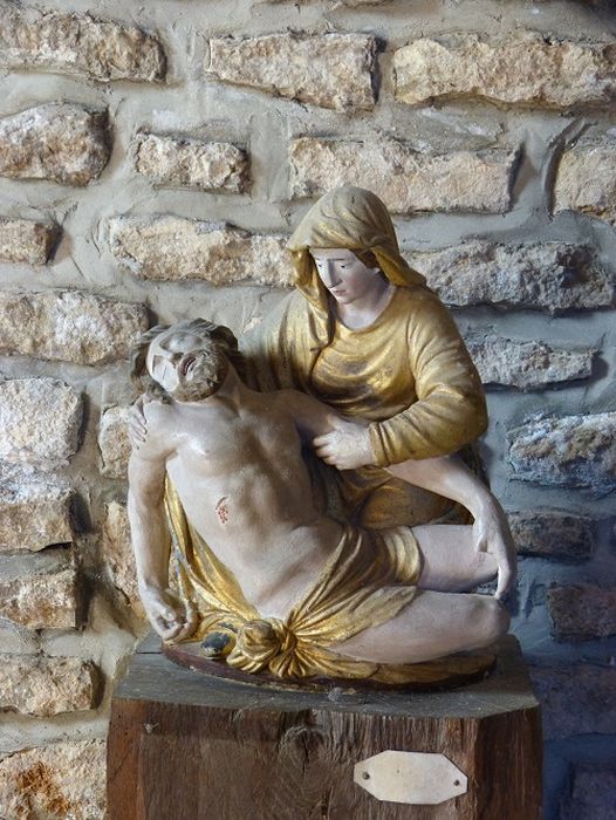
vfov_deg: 30.7
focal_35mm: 63
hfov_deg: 23.3
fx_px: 1493
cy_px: 410
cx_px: 308
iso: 400
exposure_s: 1/30
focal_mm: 11.3
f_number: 3.3
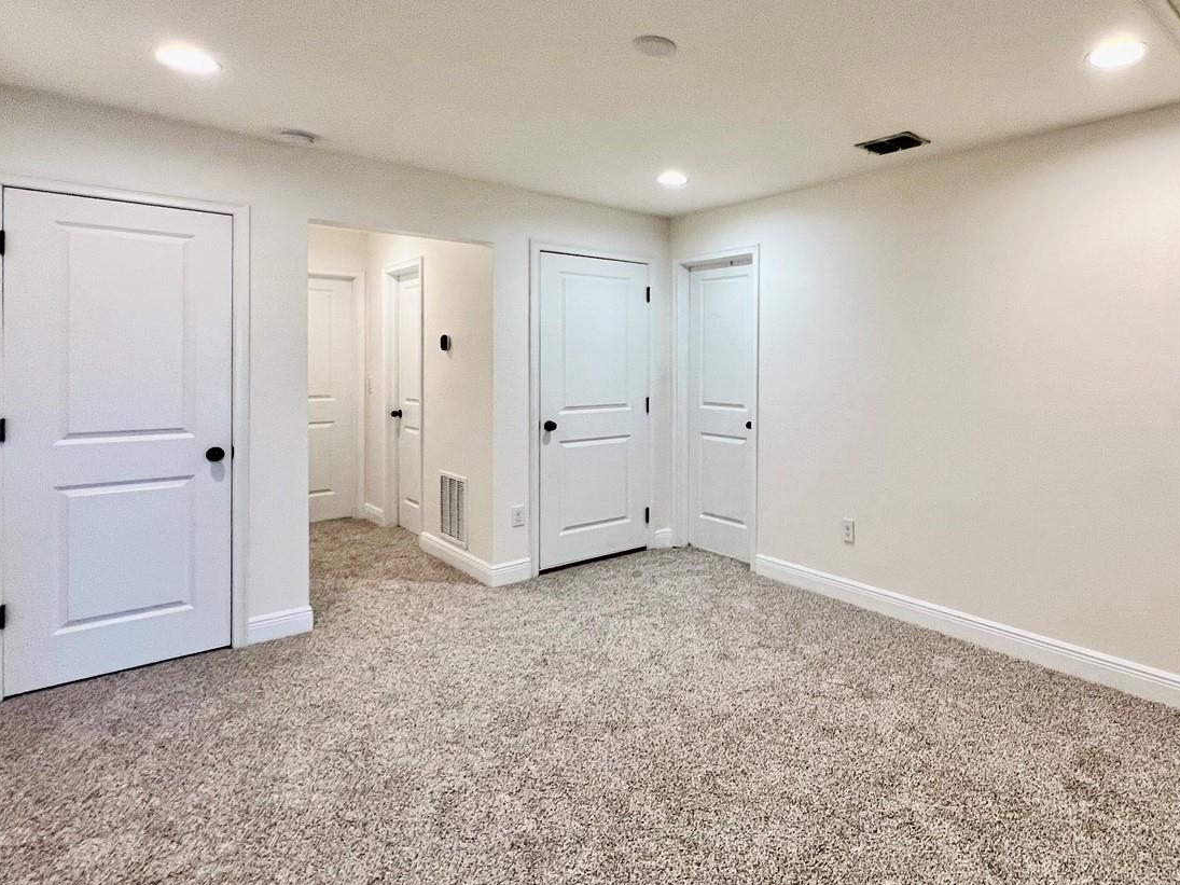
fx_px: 648
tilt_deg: -1.5
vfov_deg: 68.2
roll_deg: -0.5
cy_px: 371
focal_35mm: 19
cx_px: 790
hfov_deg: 81.7
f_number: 1.8
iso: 125
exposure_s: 1/60
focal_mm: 1.57
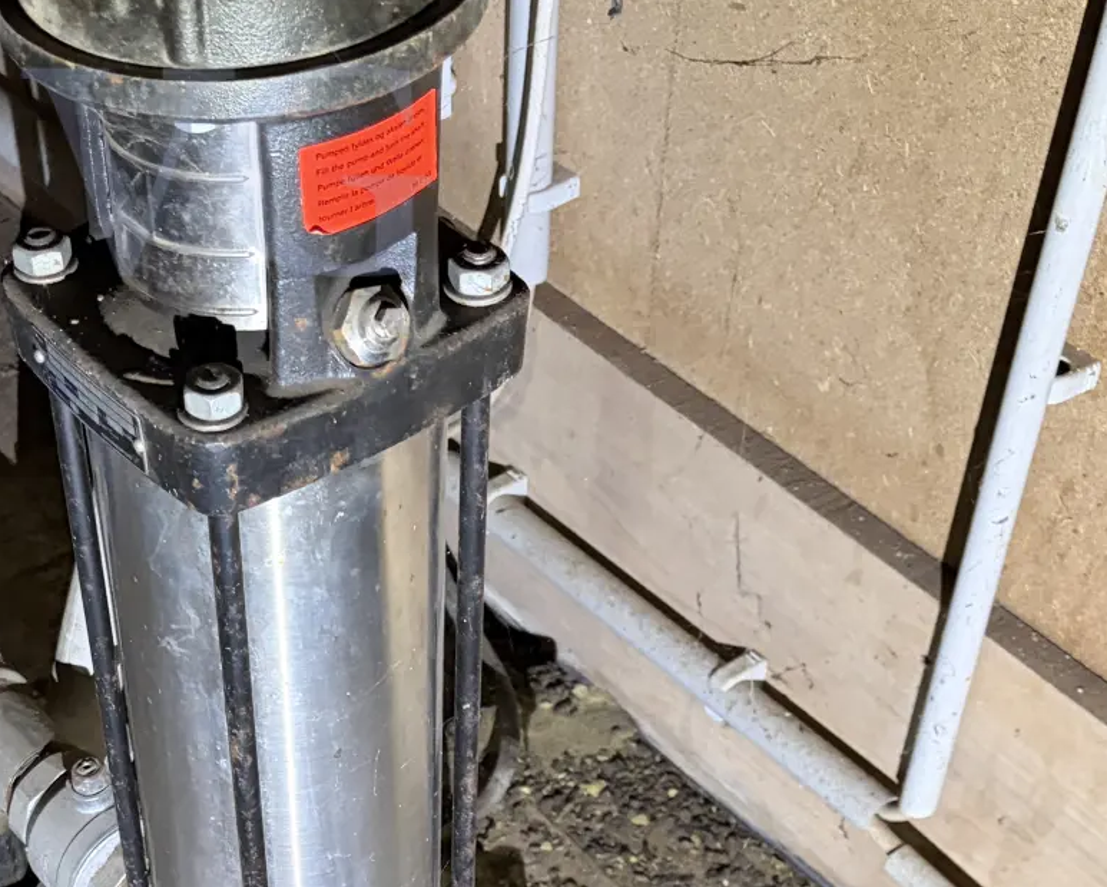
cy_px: 888
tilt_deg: -48.5
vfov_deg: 23.2
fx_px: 2065
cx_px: 226
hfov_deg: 29.4
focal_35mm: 63
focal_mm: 5.96
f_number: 1.6
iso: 500
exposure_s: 1/25
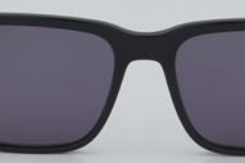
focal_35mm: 173
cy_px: 90
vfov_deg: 7.9
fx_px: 1177
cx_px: 144
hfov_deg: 11.9
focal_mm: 55
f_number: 32
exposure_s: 1/4
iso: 100
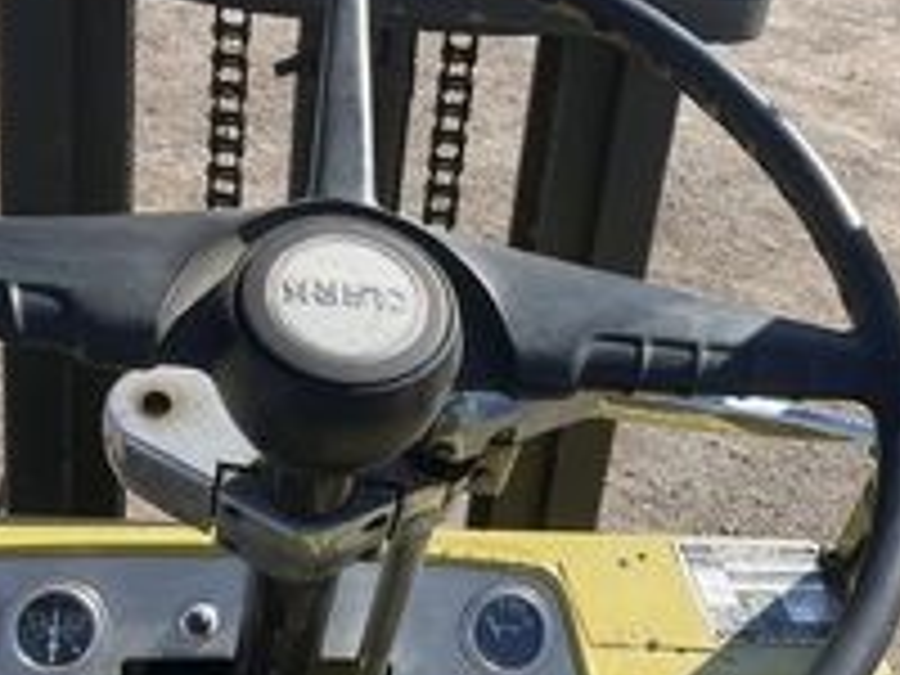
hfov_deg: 33.2
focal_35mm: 58
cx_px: 522
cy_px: 387
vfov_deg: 25.2
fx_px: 1508
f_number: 1.8
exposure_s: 1/739
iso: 25
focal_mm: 3
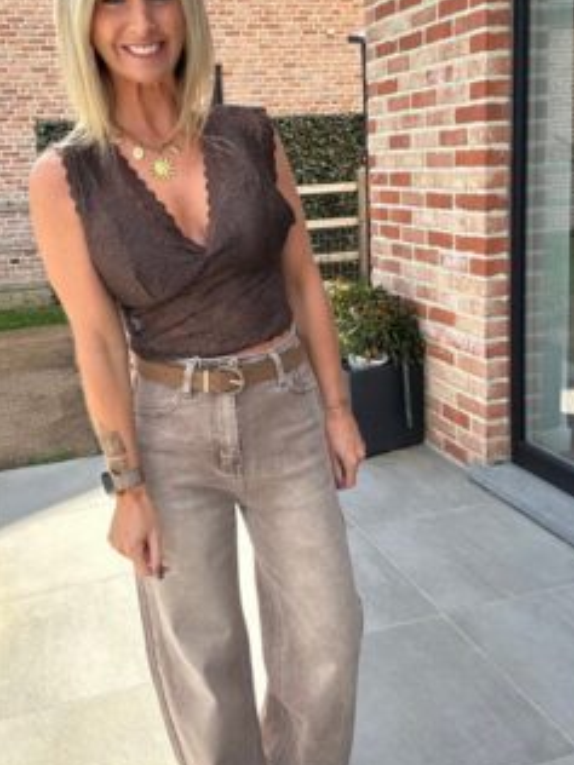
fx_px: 840
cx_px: 276
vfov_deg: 48.9
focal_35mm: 38
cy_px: 334
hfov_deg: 37.7
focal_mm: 2.69
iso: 25
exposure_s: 1/282
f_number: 1.9
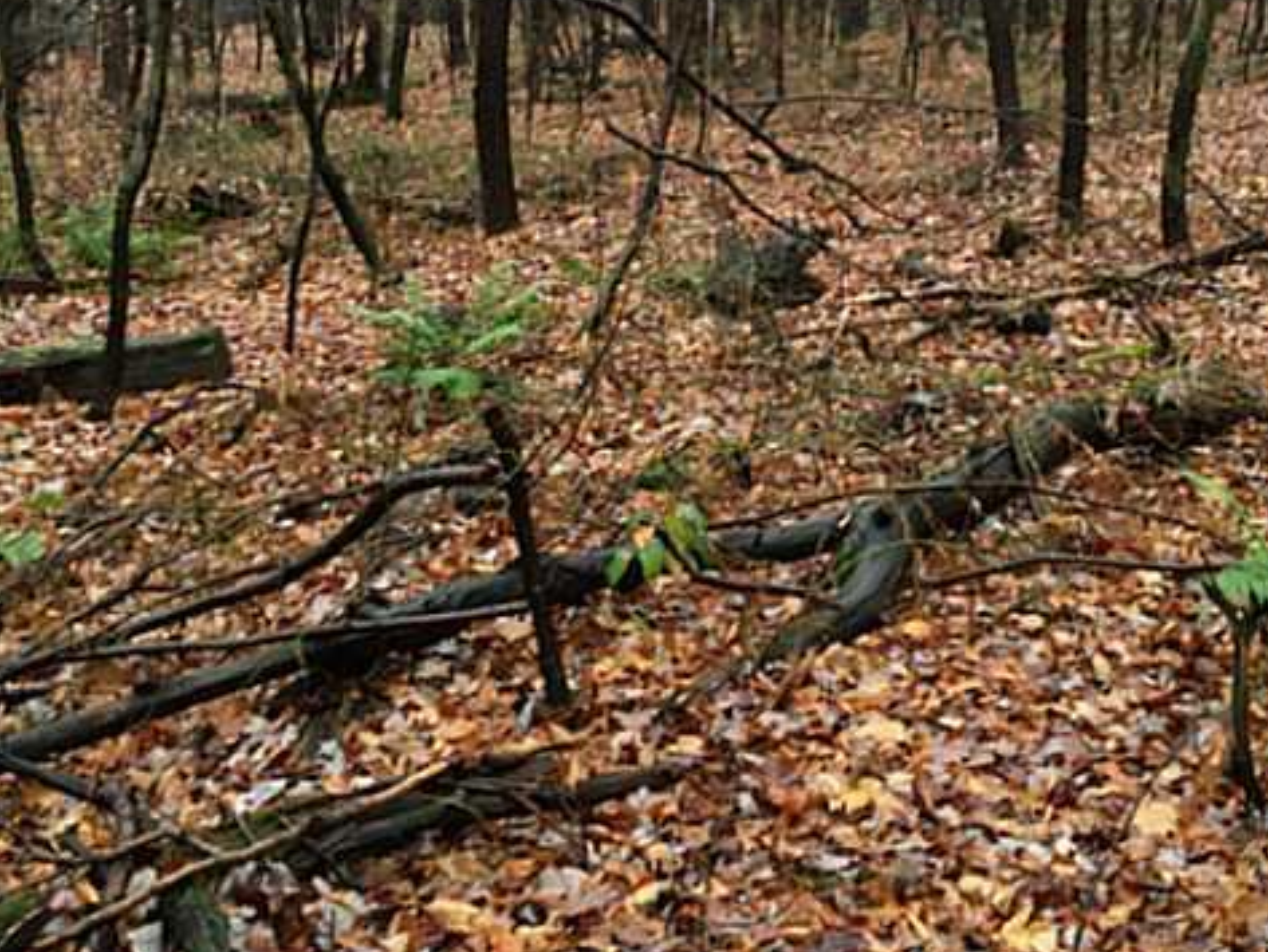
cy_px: 206
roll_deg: -0.3
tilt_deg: -7.0
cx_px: 751
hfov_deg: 38.8
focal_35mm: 49
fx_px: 1795
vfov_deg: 29.1
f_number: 2.2
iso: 40
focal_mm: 4.15
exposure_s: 1/120
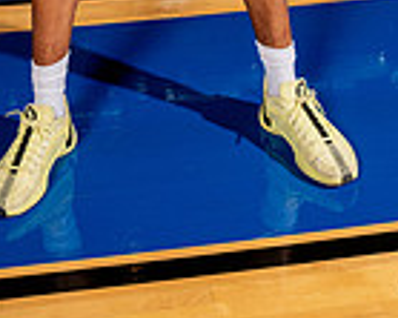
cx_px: 132
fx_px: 859
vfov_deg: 16.1
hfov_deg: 25.9
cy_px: -321
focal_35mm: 73
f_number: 7.1
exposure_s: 1/125
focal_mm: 24
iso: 160
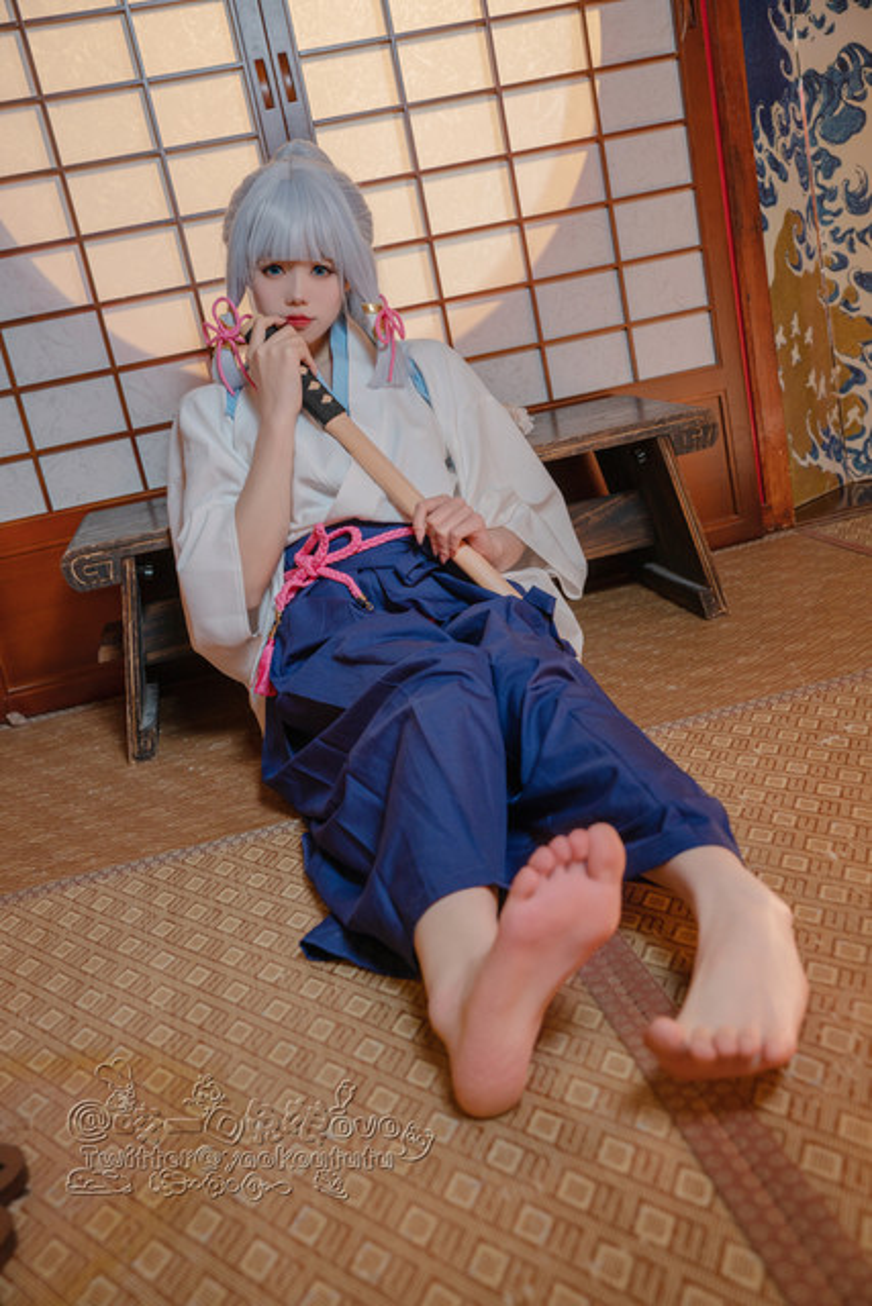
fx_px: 1235
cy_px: 653
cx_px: 436
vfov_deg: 55.8
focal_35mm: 34
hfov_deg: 38.9
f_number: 4
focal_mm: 34
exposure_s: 1/30
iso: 400
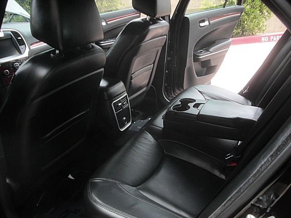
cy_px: 109
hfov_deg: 51.4
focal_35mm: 36
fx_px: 303
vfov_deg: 39.7
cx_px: 146
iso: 50
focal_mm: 6.3
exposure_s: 1/100
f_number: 2.8
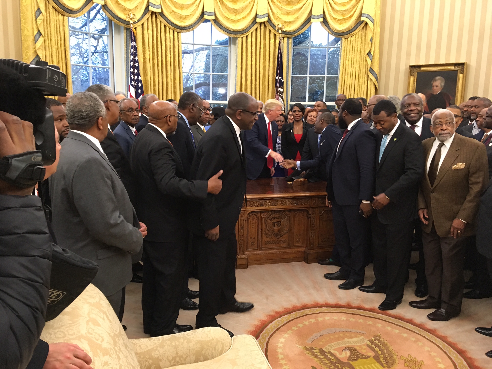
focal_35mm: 29
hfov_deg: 61.7
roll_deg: +0.8
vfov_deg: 48.2
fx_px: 412
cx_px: 246
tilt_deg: -8.1
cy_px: 184
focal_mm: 4.15
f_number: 2.2
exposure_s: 1/30
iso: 125
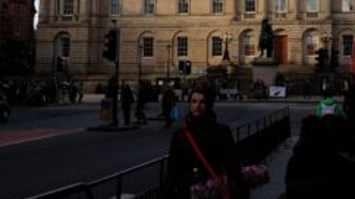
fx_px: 593
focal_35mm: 63
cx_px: 276
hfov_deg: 32.6
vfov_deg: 18.7
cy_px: 16
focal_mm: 4.28
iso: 50
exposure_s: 1/460
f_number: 2.4
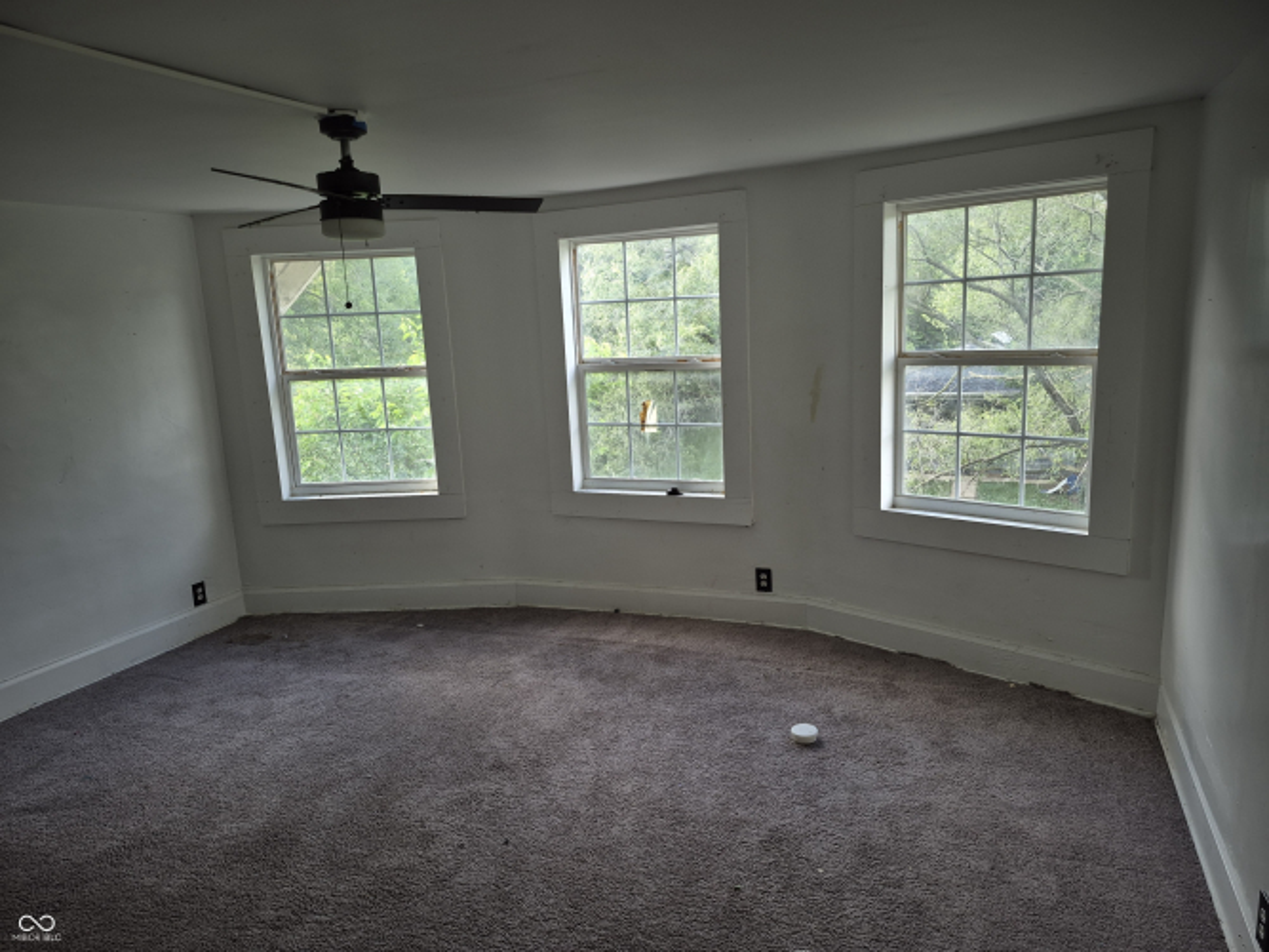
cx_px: 634
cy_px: 476
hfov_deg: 73.9
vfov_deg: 58.9
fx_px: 843
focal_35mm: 23
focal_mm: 5.4
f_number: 1.8
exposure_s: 1/60
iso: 50
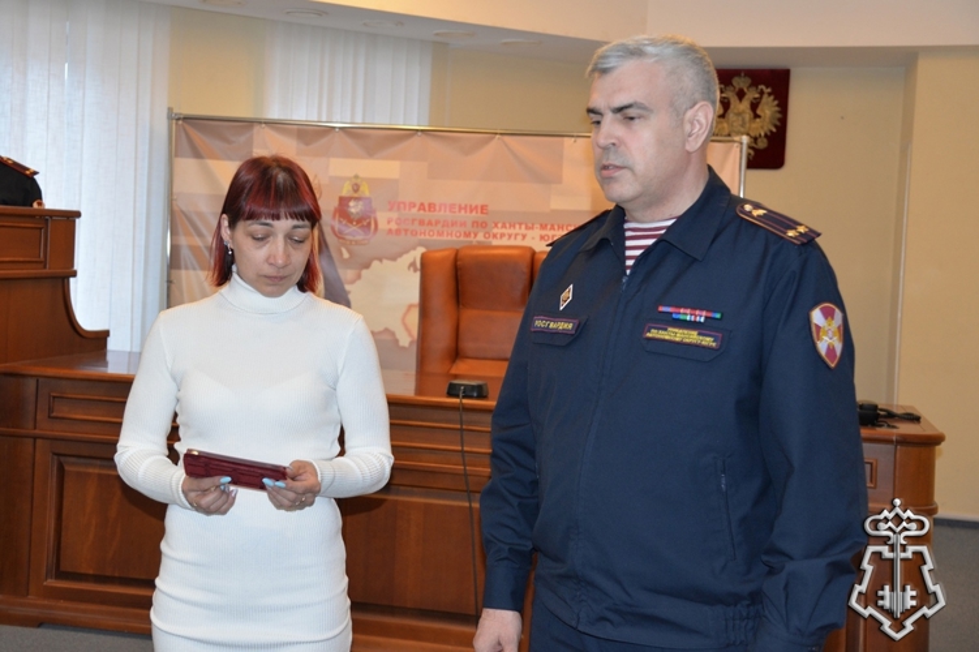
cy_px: 326
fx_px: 1196
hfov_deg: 44.5
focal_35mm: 44
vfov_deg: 30.5
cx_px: 490
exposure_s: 1/60
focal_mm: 44
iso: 800
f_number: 4
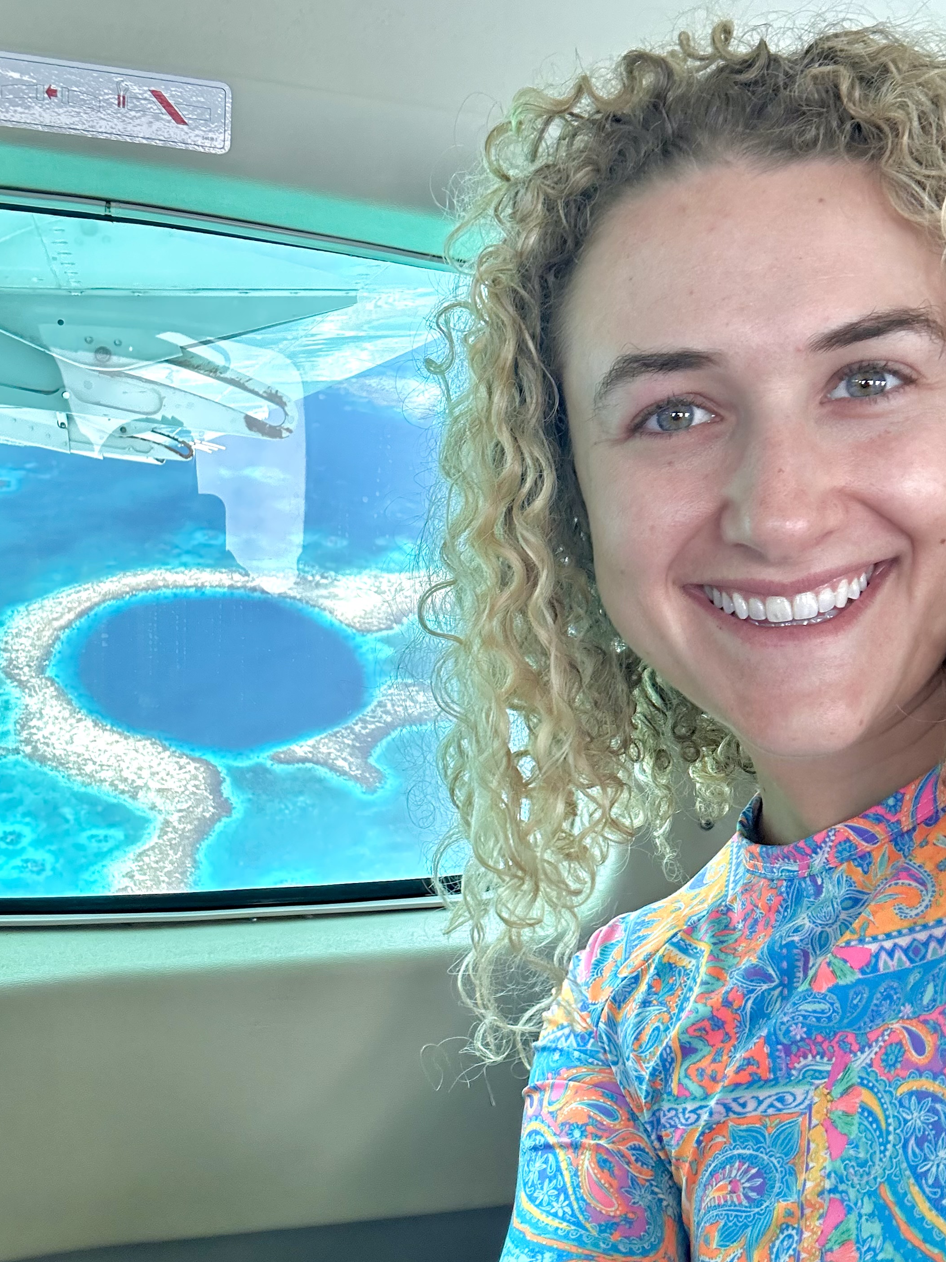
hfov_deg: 42.9
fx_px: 1203
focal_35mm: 33
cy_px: 672
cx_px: 517
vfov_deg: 55.3
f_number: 1.9
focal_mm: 2.69
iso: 40
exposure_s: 1/121
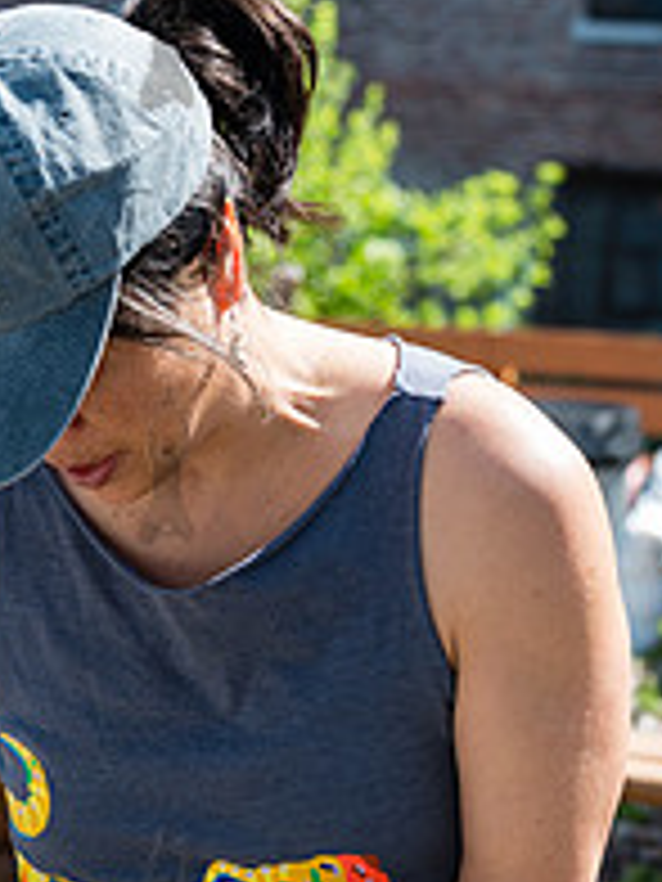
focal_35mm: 125
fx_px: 3187
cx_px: 162
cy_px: 464
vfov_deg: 15.8
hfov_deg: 11.8
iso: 100
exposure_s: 1/400
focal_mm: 44
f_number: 3.5
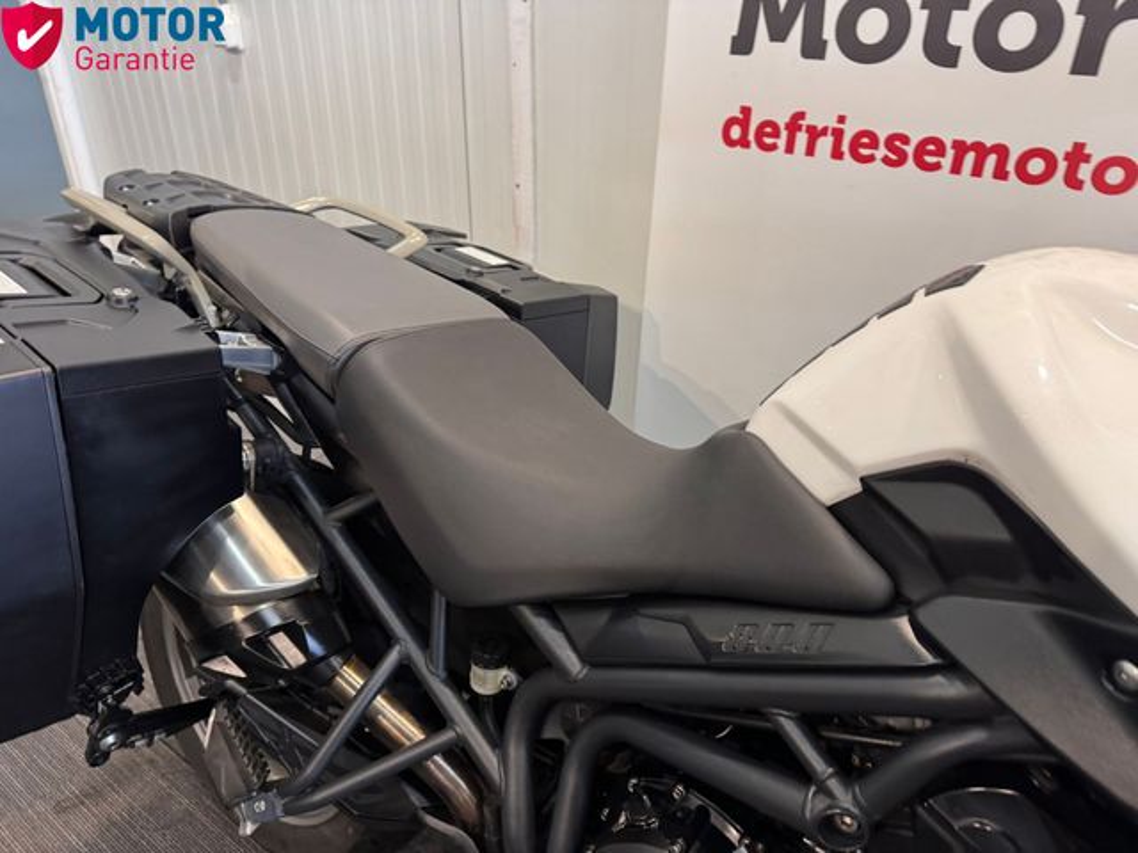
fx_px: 789
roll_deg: -3.2
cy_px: 426
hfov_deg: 71.6
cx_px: 569
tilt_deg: -31.4
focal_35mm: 24
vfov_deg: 56.8
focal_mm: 6.76
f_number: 1.78
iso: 250
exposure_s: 1/50
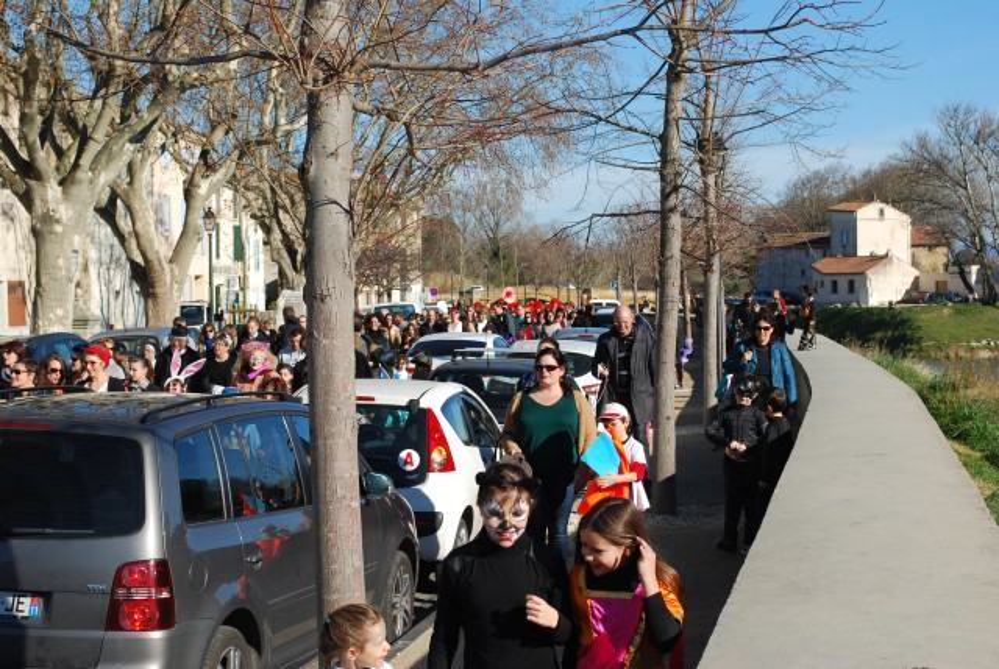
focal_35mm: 68
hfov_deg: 29.8
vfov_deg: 20.2
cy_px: 334
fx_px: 1876
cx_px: 500
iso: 100
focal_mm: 45
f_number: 8
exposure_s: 1/250
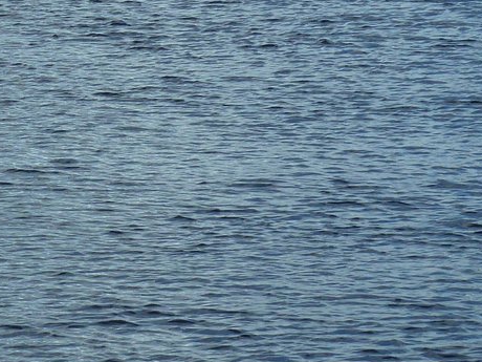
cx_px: 109
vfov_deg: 4.1
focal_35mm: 362
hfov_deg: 5.5
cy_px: -210
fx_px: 5041
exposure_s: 1/400
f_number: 4.3
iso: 100
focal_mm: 17
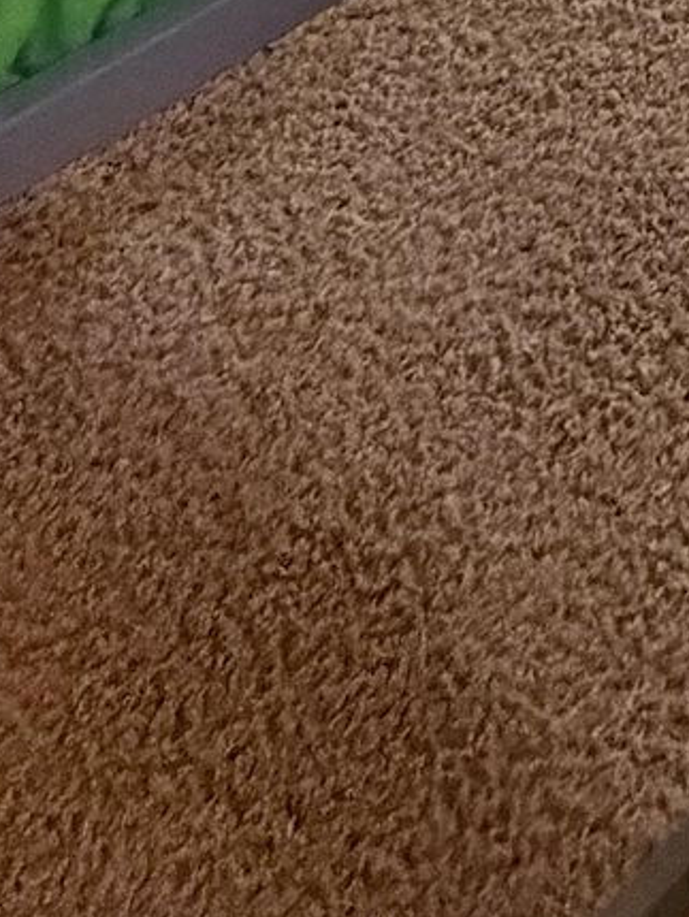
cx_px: 1180
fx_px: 1988
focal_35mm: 75
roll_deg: +1.4
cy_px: -1241
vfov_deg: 15.4
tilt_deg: -3.3
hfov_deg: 16.8
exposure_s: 1/60
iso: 800
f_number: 2.2
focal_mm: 2.22
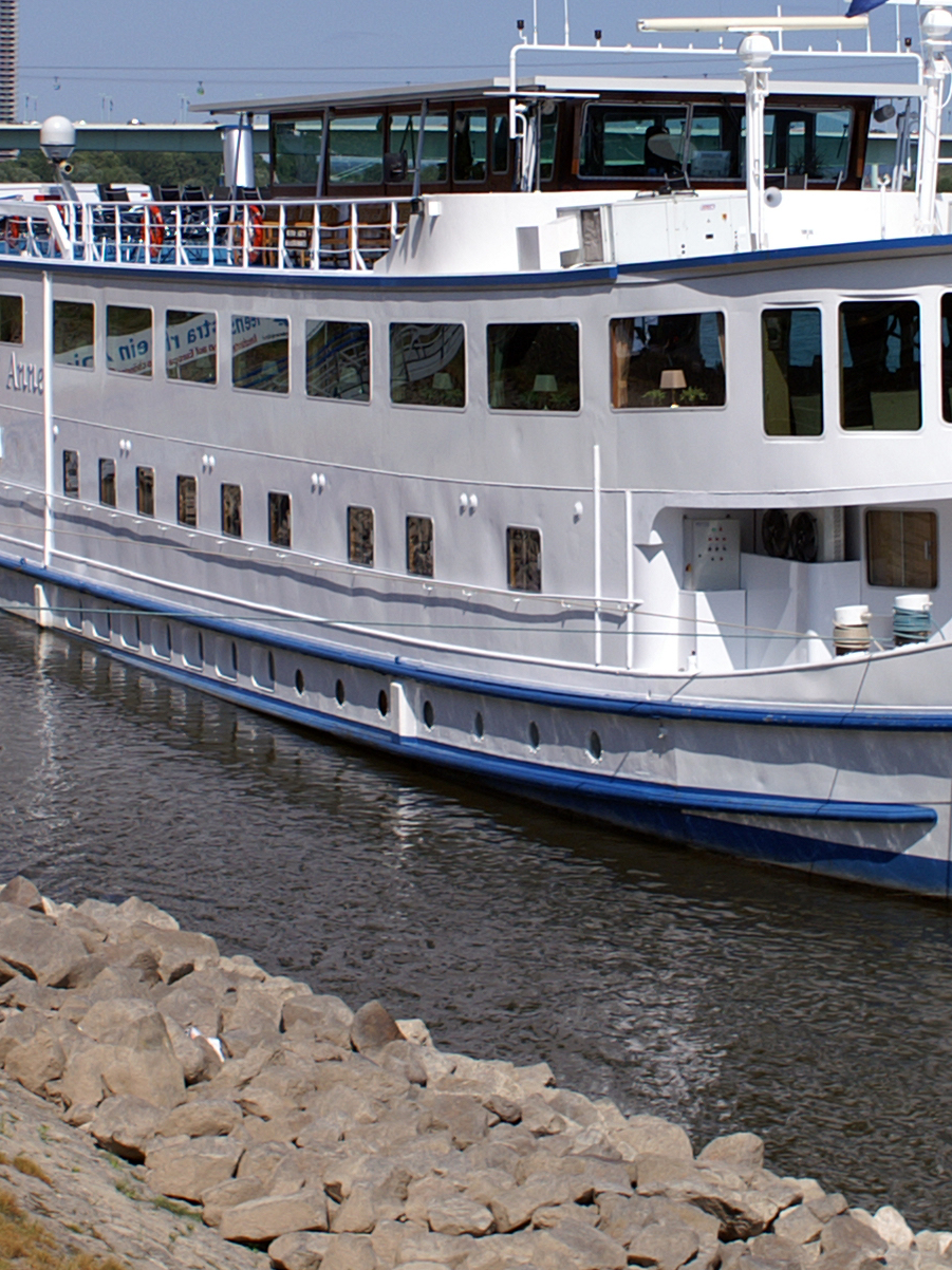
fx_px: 3705
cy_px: 322
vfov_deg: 19.3
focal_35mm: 101
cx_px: 604
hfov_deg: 14.6
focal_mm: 28
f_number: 7.1
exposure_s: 1/1000
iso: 100
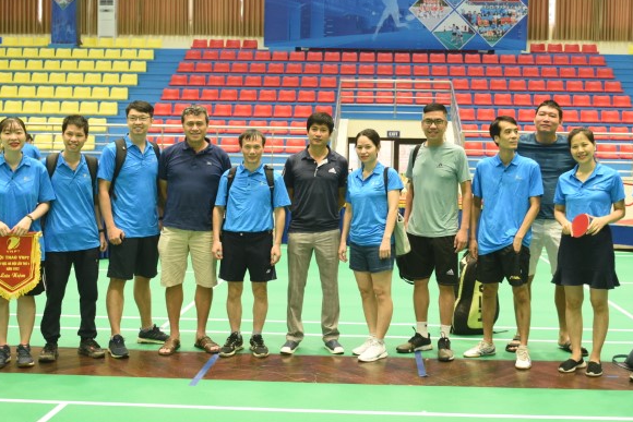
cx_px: 351
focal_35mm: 46
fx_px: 809
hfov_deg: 42.7
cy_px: 180
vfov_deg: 29.2
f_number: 3.2
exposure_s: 1/250
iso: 1600
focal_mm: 29
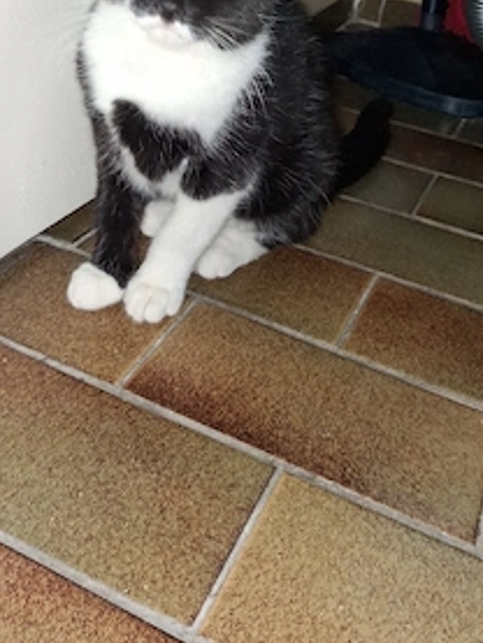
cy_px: 225
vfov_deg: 47.2
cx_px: 253
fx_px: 725
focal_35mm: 39
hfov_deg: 36.8
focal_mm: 4
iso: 320
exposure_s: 1/100
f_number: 1.8
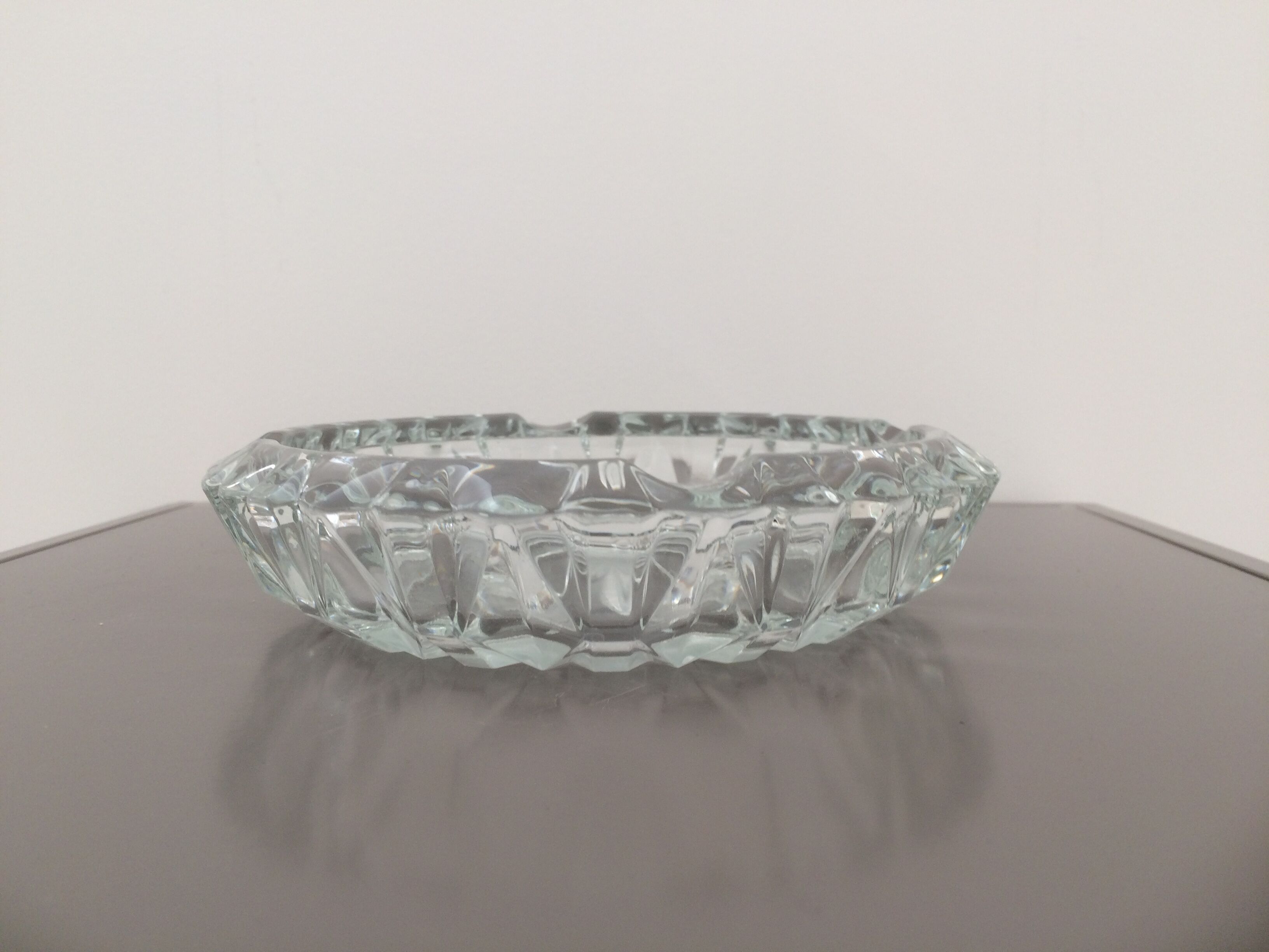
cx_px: 634
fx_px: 1063
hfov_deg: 61.7
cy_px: 476
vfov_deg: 48.2
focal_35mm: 29
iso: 40
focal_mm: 4.15
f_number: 2.2
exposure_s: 1/50
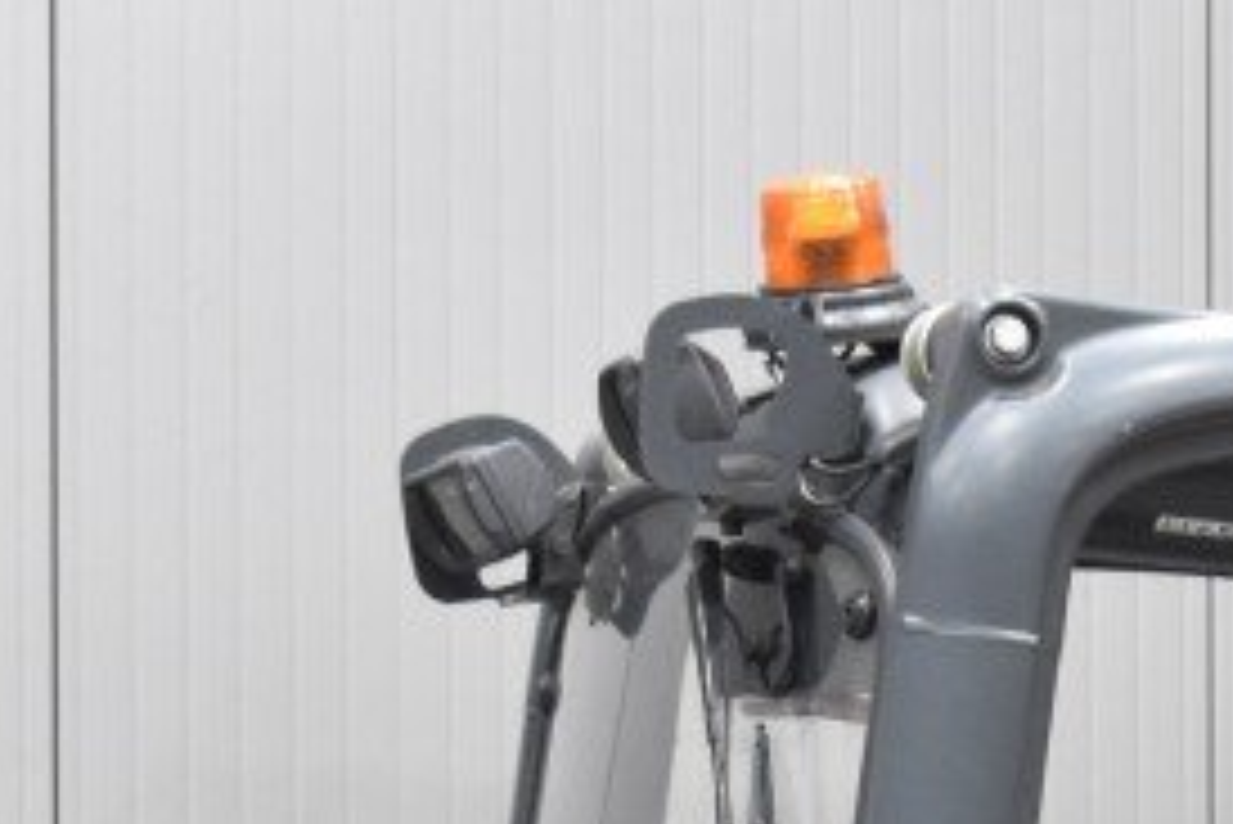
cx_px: 1480
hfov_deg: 10.6
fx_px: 6517
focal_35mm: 190
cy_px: 1531
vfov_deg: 7.0
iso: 1600
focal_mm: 29
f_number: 5
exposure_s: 1/20
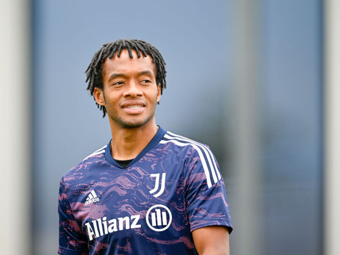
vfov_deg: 3.4
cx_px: 172
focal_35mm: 434
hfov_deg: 4.6
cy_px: 128
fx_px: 4263
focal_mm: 400
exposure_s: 1/1250
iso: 320
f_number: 2.8
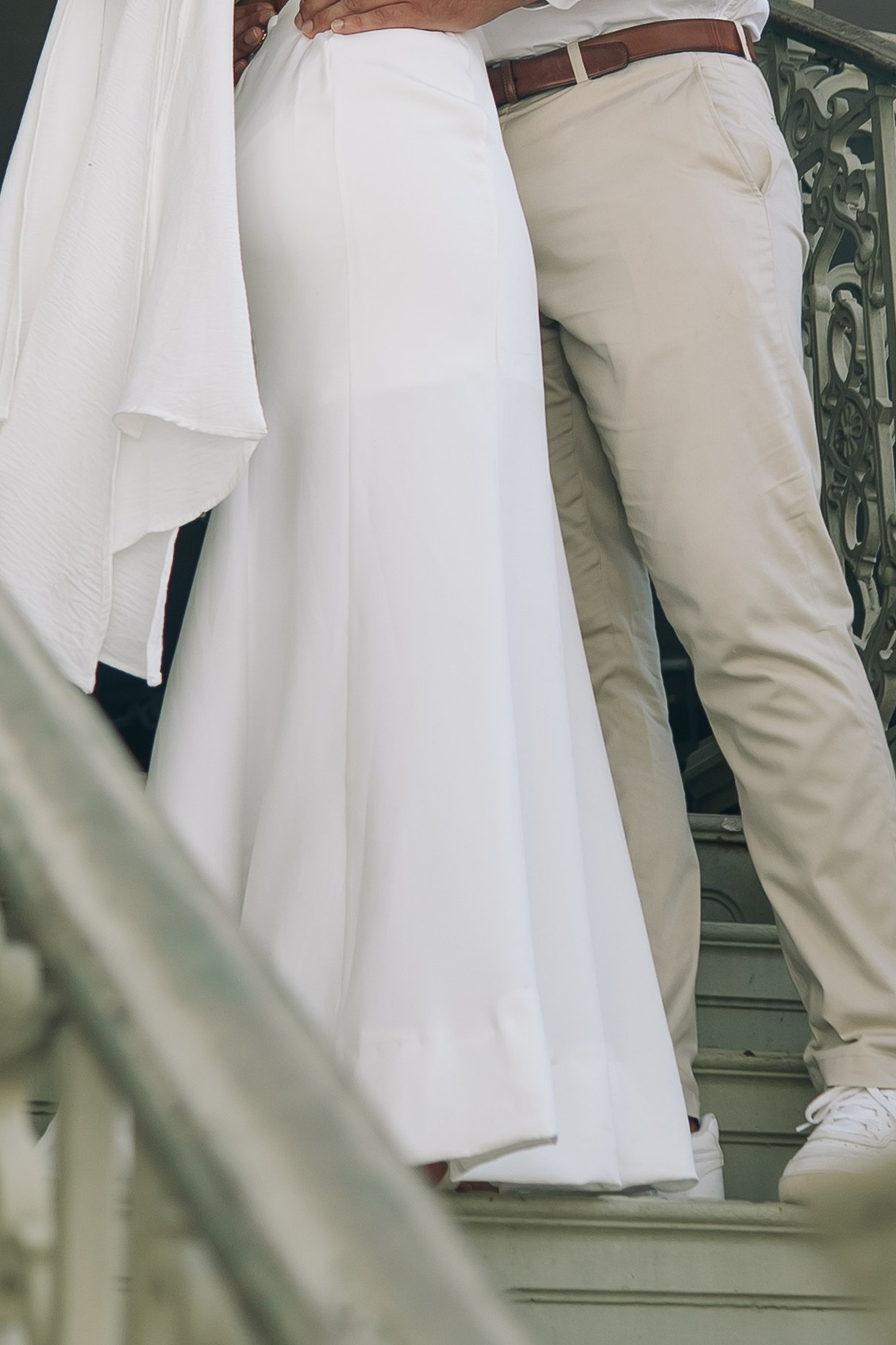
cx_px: 497
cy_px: 218
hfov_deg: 13.4
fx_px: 3808
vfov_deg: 19.8
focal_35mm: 102
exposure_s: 1/400
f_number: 2.8
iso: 100
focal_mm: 30
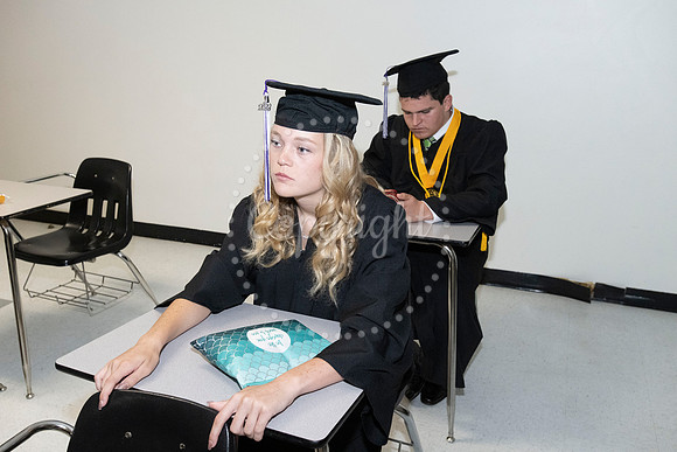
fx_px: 527
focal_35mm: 28
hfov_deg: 65.5
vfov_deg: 46.4
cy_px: 226
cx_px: 338
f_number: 8
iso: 6400
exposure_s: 1/200
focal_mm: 28
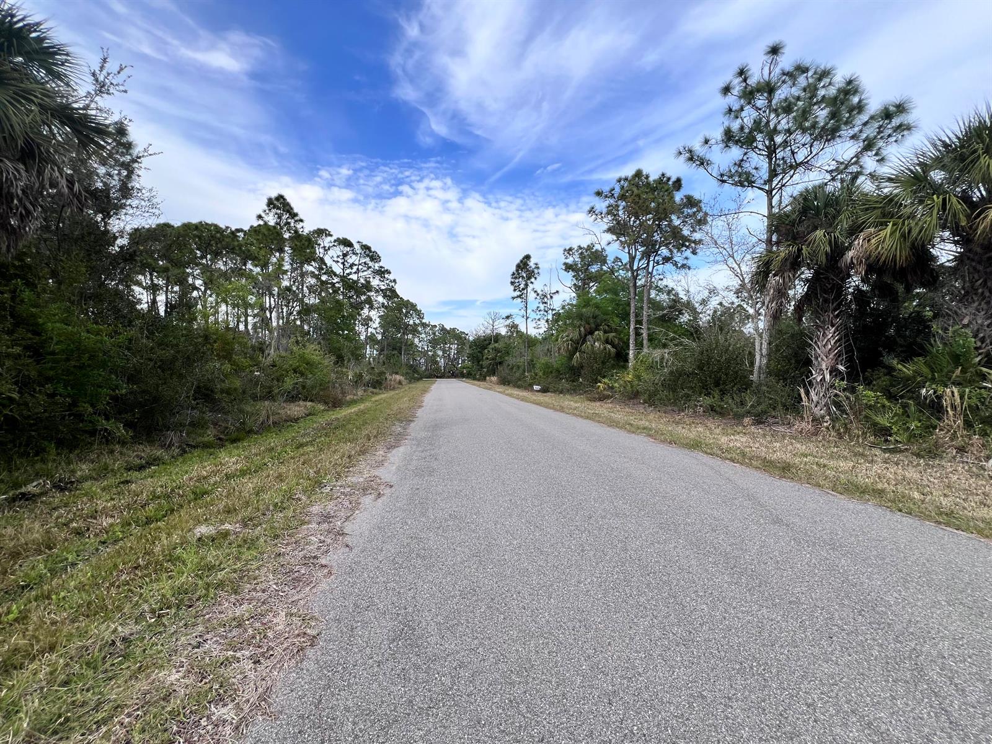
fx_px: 373
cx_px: 496
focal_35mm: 13
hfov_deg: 106.2
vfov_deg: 89.9
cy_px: 372
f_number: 1.8
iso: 32
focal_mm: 1.57
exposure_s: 1/1179
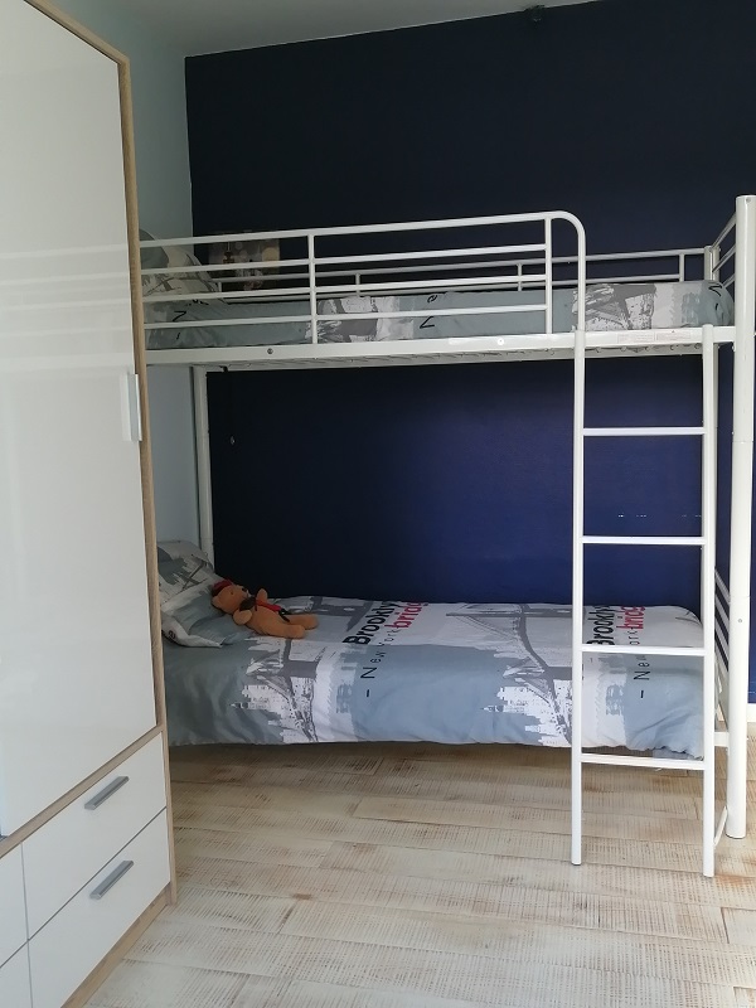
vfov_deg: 55.4
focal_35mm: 33
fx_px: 961
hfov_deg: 42.9
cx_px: 378
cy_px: 504
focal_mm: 3.62
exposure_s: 1/162
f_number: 1.8
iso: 50
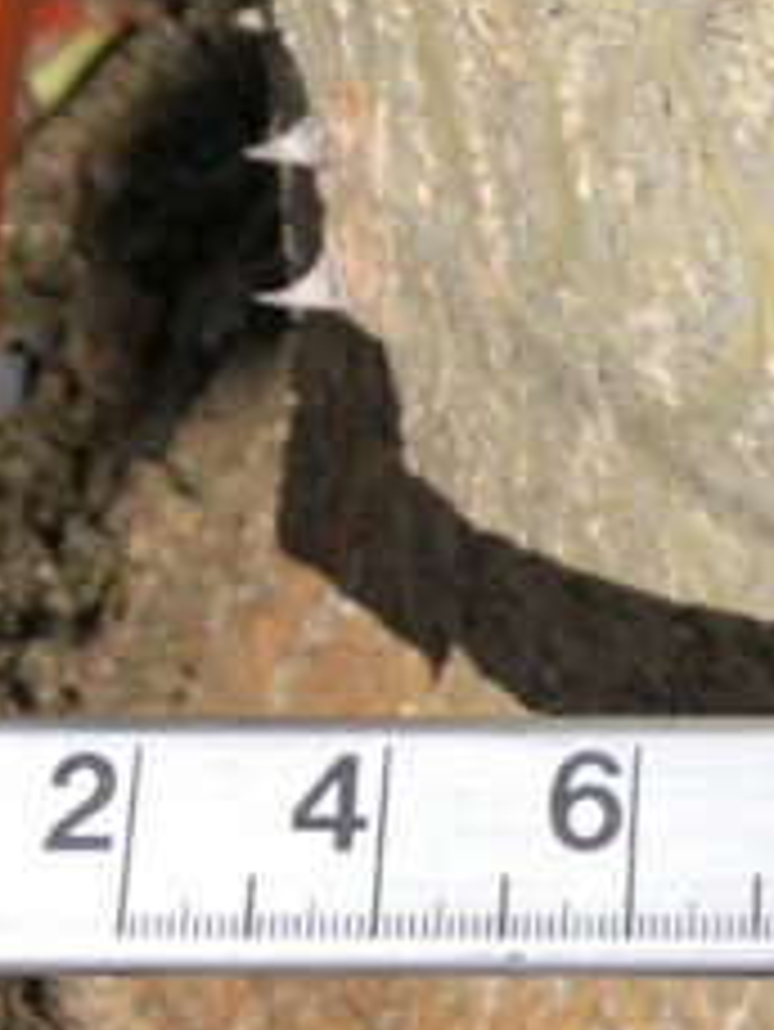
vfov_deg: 17.7
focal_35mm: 106
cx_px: 1089
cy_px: -164
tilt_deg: -53.4
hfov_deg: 13.3
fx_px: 3157
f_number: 1.8
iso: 20
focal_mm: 4
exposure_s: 1/3003
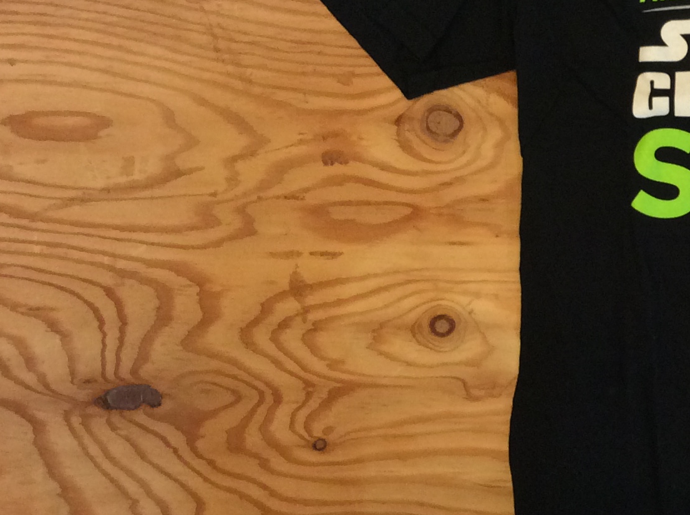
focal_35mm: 75
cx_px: 783
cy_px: 187
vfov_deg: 19.5
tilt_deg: -70.3
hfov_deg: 24.1
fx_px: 1493
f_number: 2.4
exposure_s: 1/24
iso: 100
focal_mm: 3.3
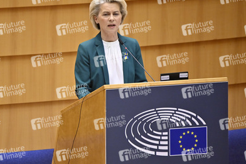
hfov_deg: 3.6
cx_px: 118
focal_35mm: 574
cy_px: 75
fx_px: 3920
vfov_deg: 2.4
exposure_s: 1/250
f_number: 6.3
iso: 3200
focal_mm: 500
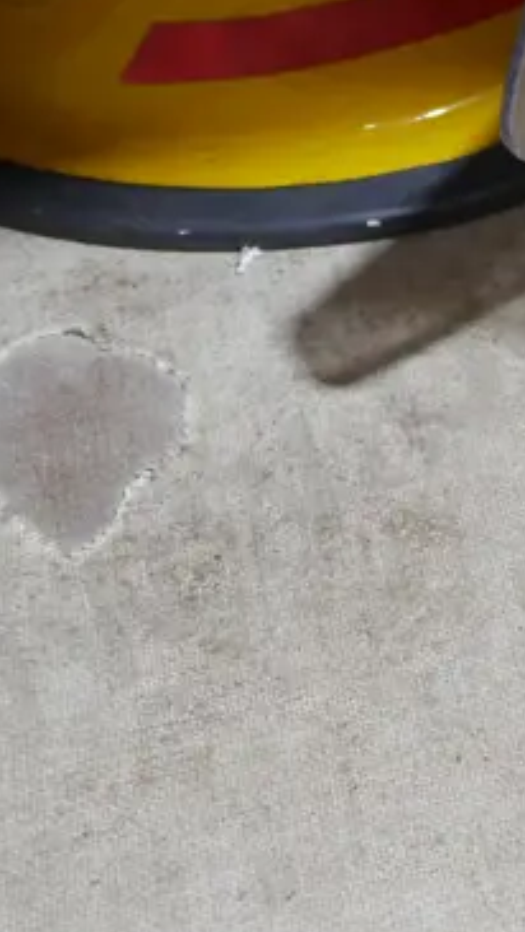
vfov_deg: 17.2
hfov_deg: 9.5
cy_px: -6
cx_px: 948
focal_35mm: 122
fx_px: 3018
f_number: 4.4
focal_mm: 20
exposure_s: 1/60
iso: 640
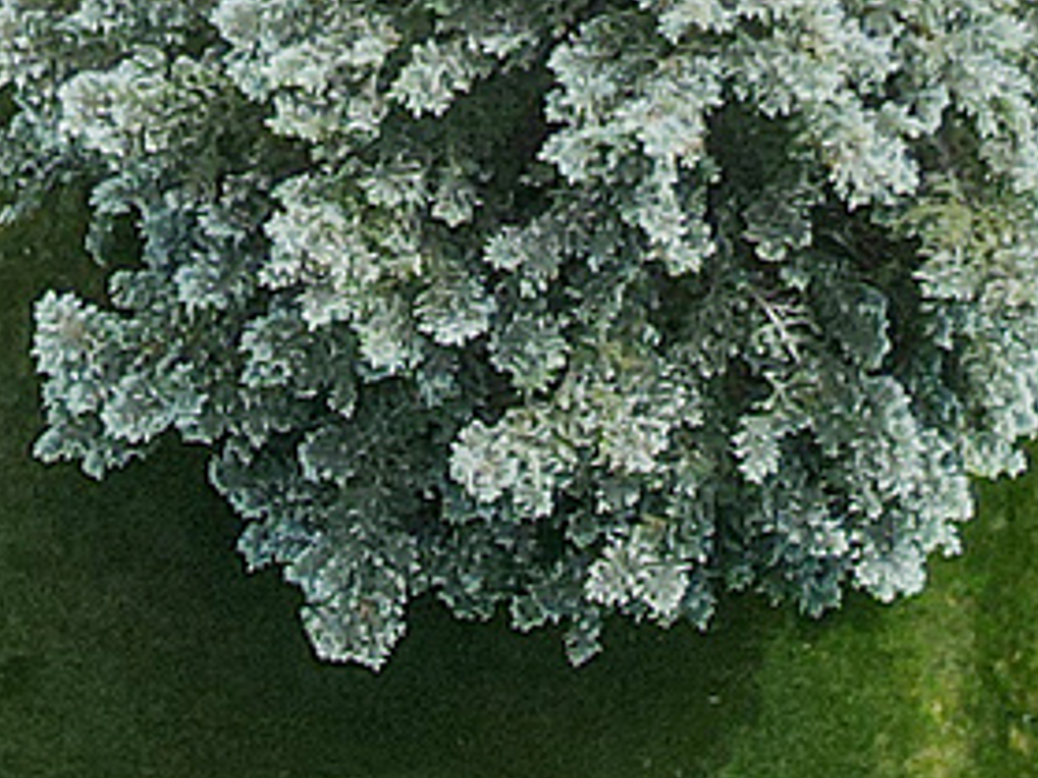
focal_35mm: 176
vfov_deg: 7.8
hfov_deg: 10.8
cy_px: 1954
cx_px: -487
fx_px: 5275
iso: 100
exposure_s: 1/350
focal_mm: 4.5
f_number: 2.8
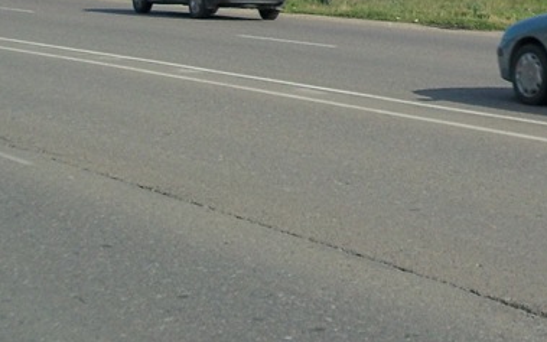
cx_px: 543
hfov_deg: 19.6
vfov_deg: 12.1
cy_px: -165
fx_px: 1536
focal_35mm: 103
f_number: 8
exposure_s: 1/200
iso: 80
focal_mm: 6.5
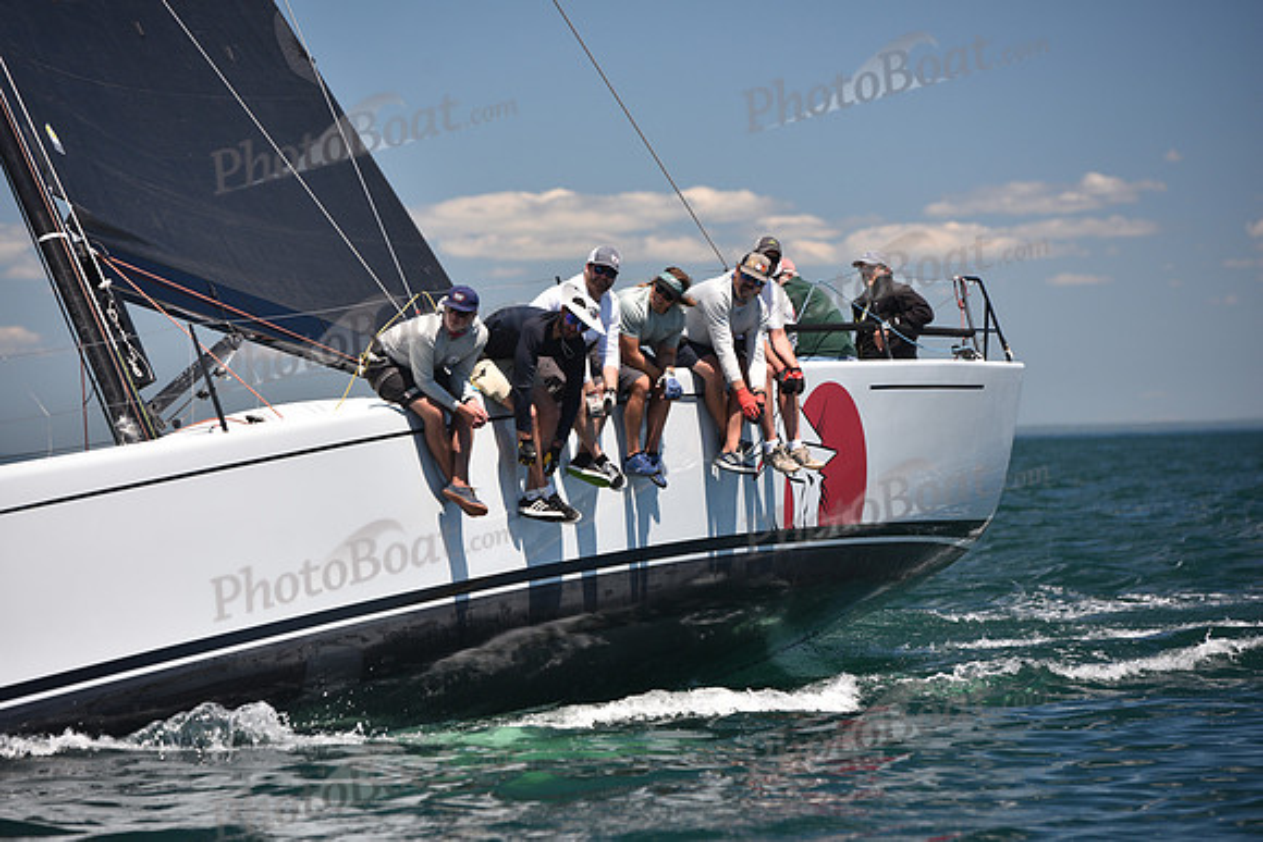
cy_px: 421
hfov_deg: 11.7
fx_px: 6141
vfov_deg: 7.9
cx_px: 632
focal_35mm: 175
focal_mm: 175
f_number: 5
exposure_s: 1/800
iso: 250
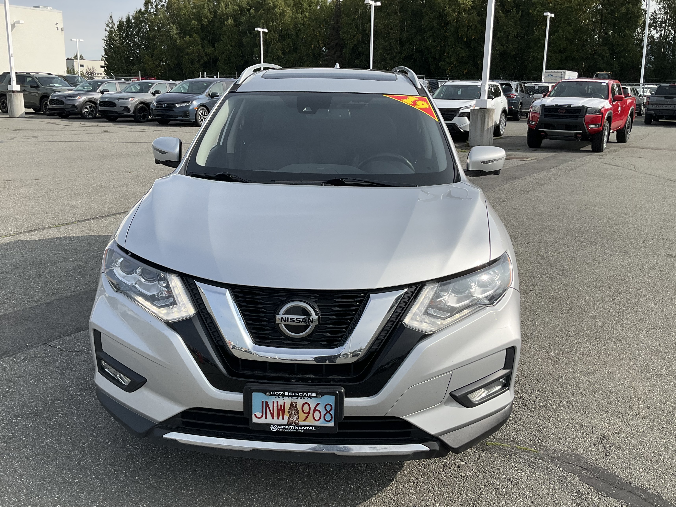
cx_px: 324
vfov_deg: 41.8
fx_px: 664
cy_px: 247
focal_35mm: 34
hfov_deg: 53.9
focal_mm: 3
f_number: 1.8
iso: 25
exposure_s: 1/1577
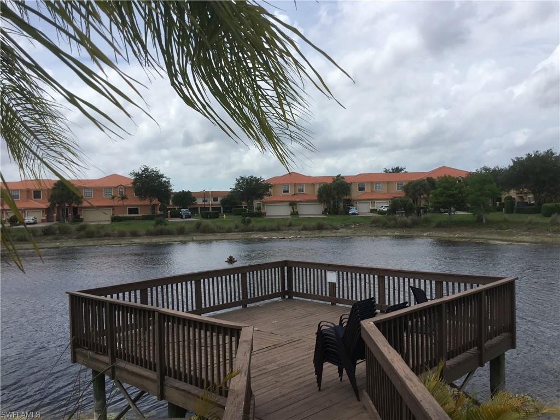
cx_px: 280
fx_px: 502
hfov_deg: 58.4
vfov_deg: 45.4
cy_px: 210
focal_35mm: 31
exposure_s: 1/2262
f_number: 2.4
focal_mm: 3.3
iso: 25
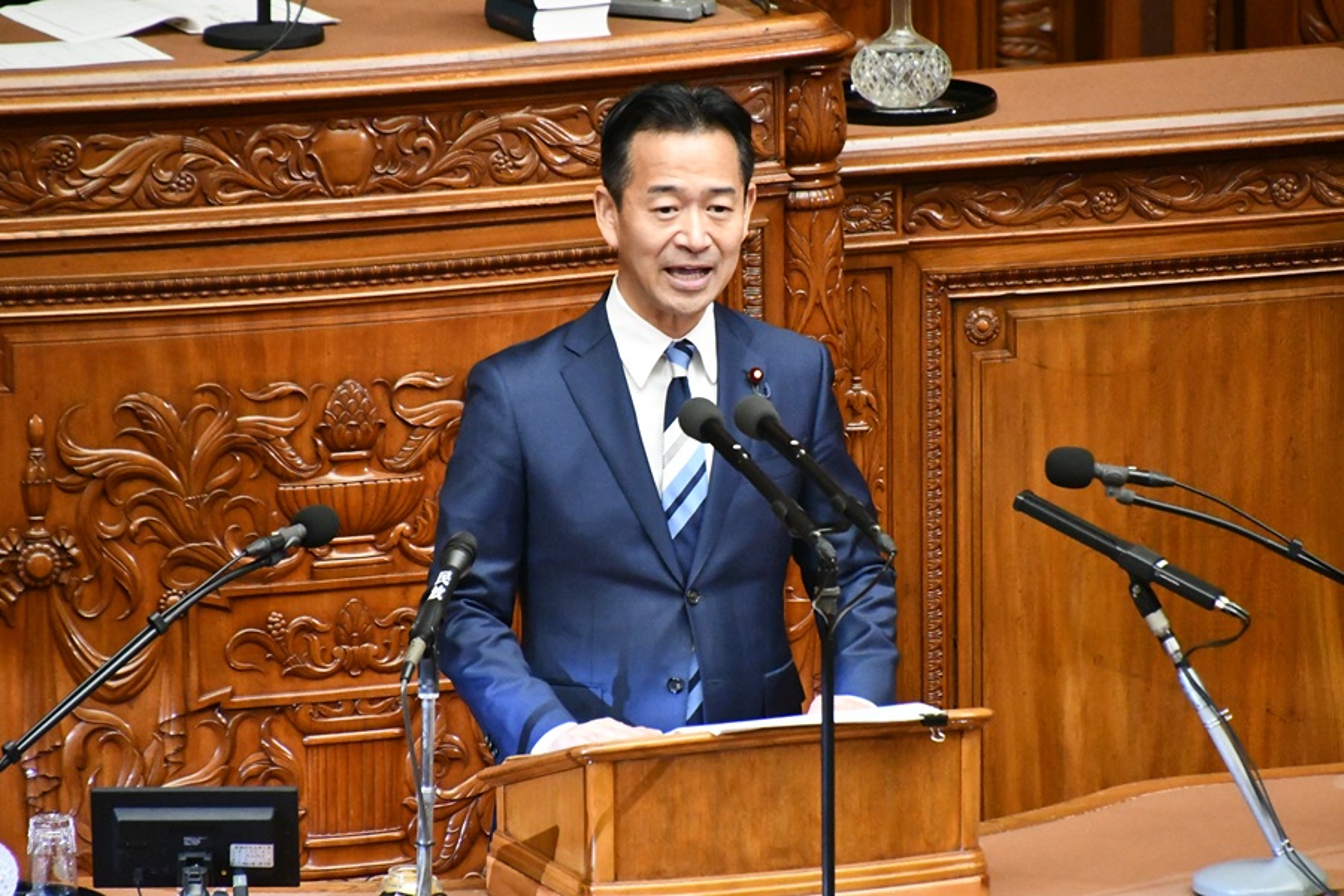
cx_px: 672
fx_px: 16799
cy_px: 448
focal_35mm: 450
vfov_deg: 3.1
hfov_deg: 4.6
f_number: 6.3
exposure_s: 1/160
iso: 12800
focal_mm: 300
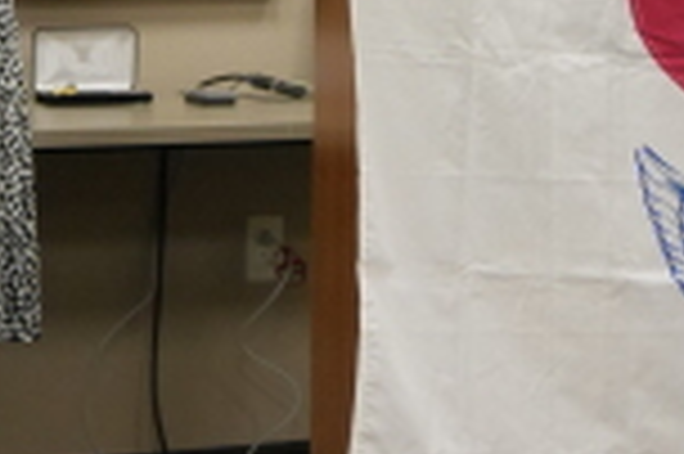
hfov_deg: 12.0
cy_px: -196
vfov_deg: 7.9
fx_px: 3245
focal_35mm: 171
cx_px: 124
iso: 3200
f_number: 4.4
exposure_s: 1/125
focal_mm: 30
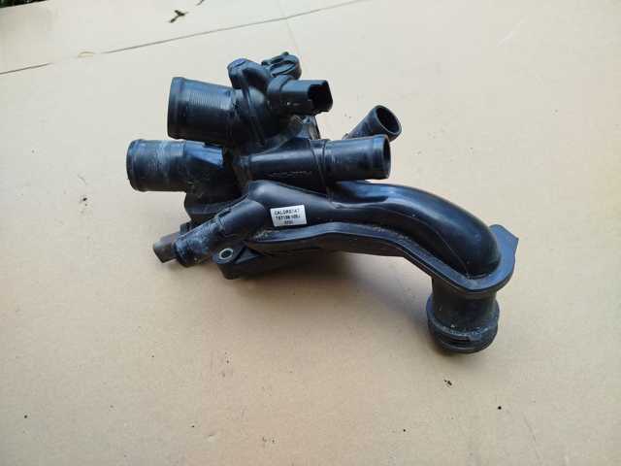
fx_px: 431
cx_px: 310
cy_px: 233
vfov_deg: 56.8
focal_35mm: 24
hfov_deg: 71.6
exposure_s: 1/100
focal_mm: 5.31
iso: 64
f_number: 1.7
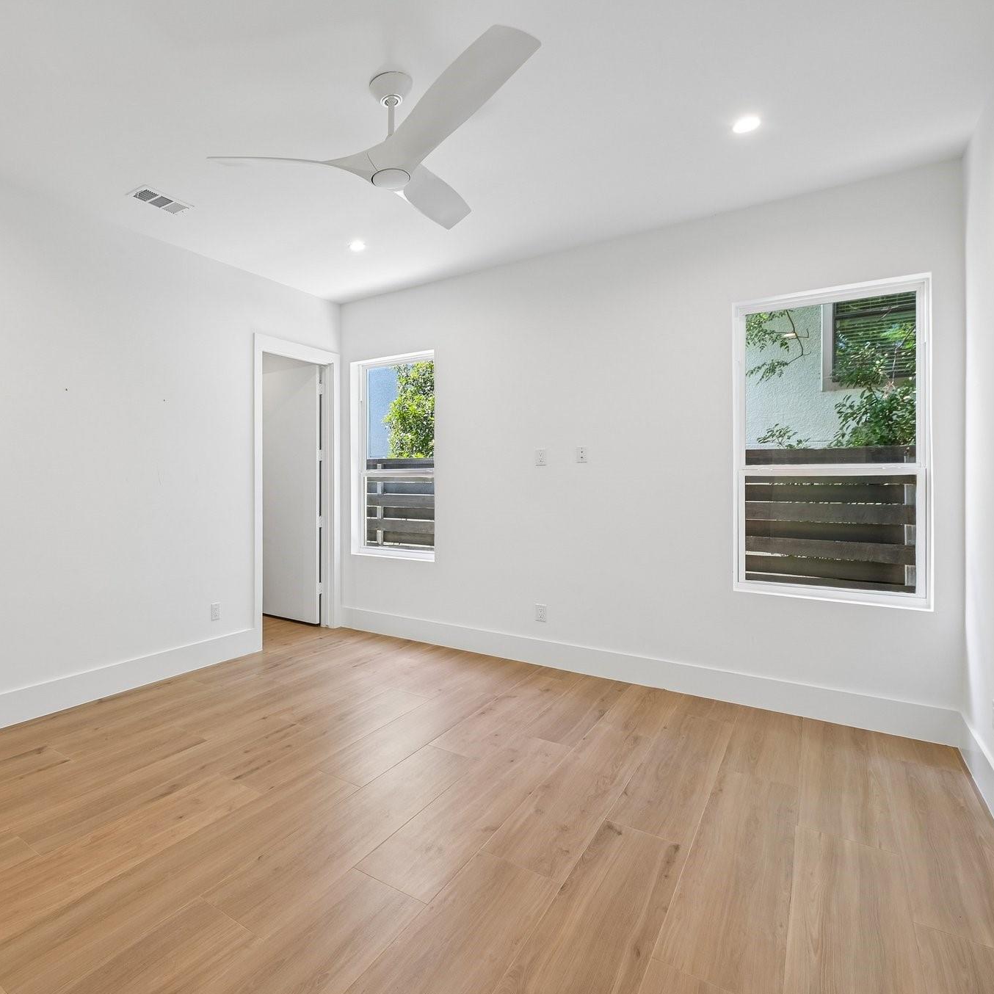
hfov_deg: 77.6
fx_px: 585
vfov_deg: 80.7
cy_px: 500
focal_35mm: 18
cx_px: 316
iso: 400
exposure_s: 1/40
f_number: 8
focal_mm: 14
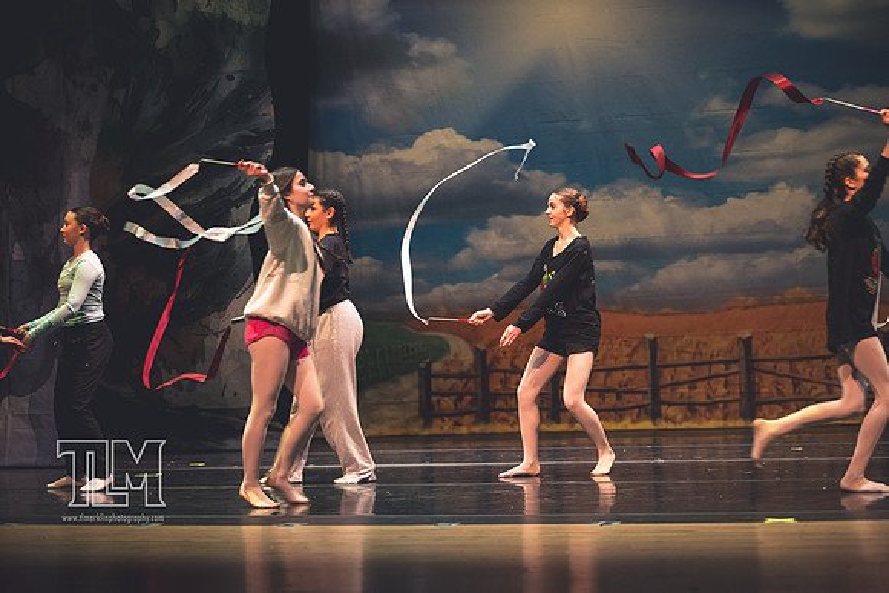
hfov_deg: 28.8
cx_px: 444
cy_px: 296
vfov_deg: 19.5
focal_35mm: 70
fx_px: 1729
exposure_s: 1/250
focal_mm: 70
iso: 3200
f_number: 2.8
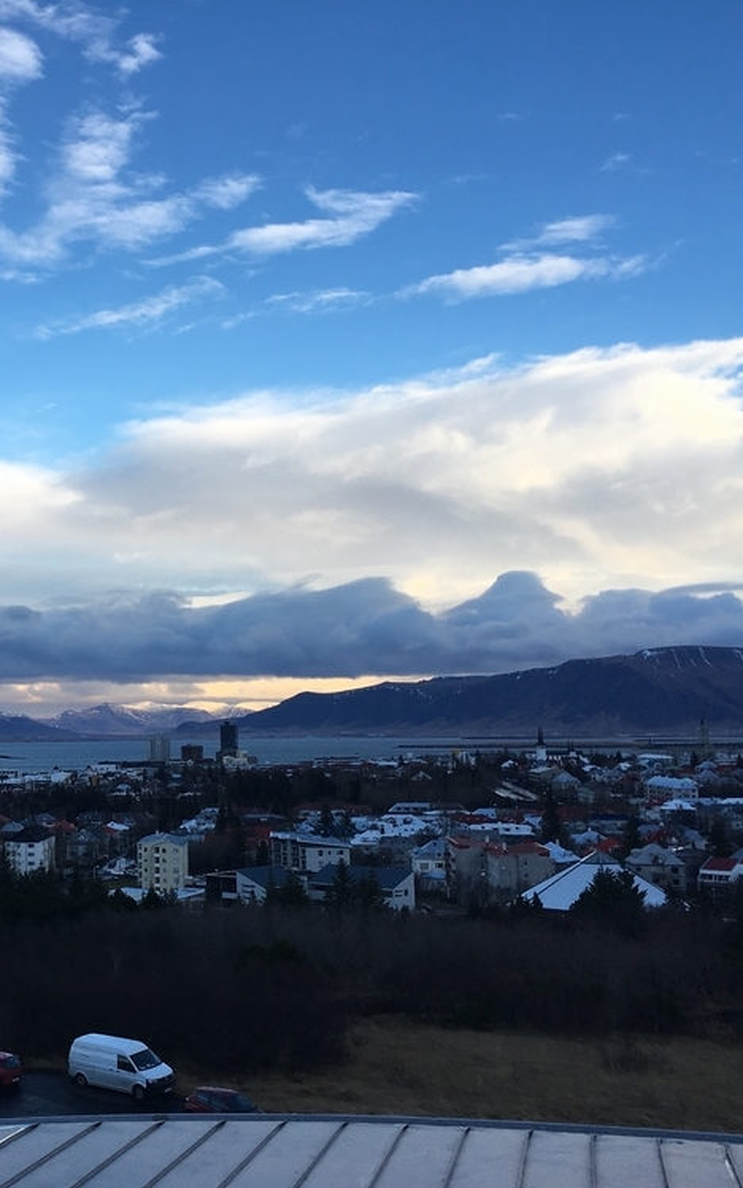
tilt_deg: +4.7
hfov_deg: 29.3
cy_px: 603
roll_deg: +1.2
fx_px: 1361
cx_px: 76
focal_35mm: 42
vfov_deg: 47.2
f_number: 2.2
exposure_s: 1/394
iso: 25
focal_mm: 4.15
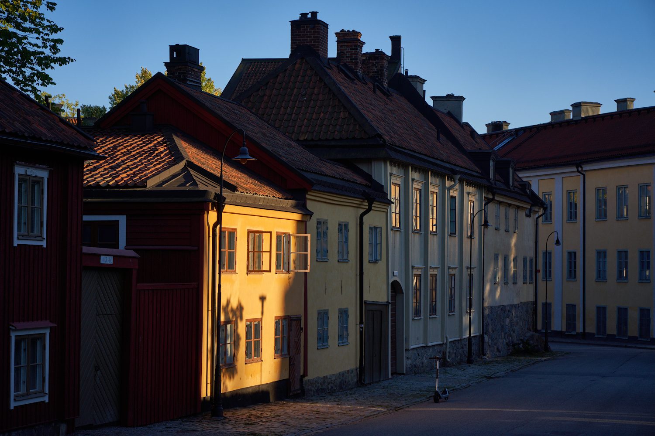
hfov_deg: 23.9
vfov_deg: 16.1
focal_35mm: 85
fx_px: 1546
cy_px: 218
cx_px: 328
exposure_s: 1/400
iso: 200
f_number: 8
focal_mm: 85
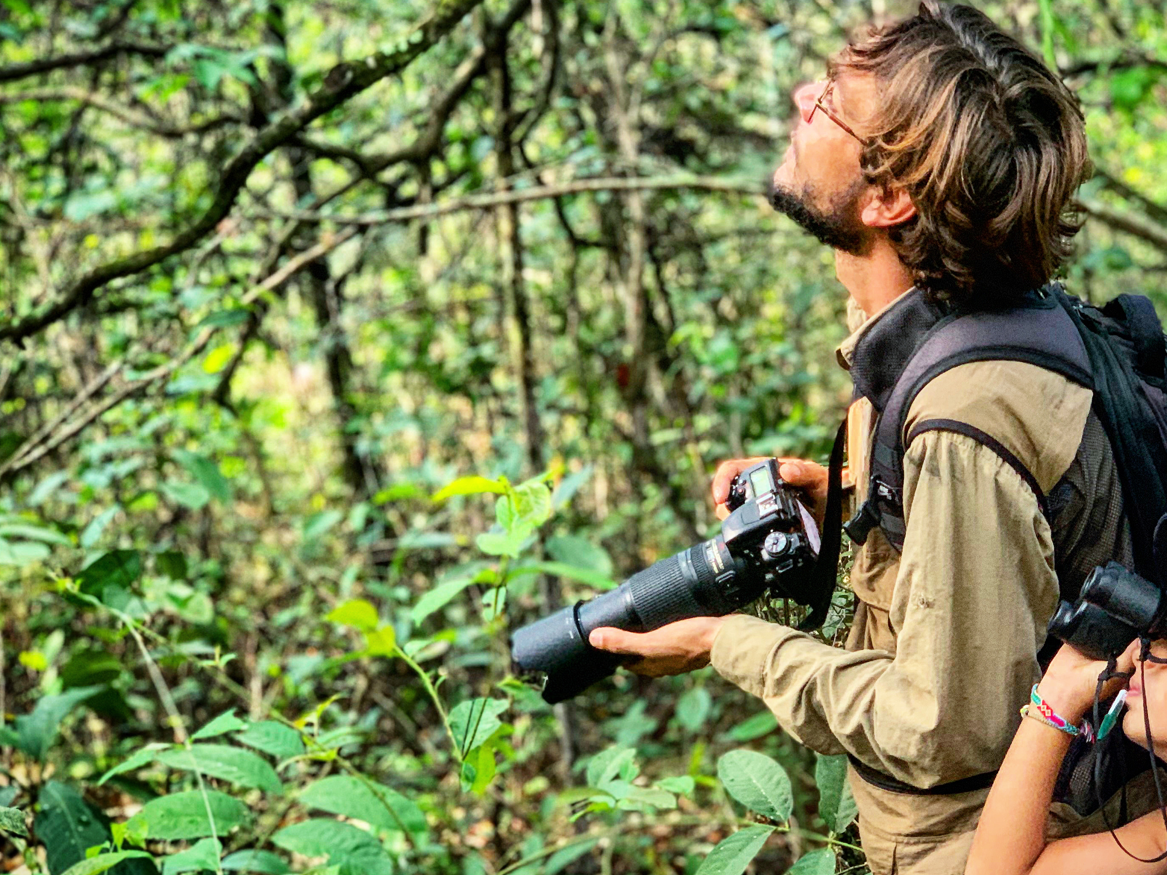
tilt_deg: +3.3
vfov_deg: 19.4
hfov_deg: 25.6
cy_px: 426
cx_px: 698
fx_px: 2562
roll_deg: +5.8
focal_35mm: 76
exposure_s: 1/60
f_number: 2.4
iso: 160
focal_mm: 6
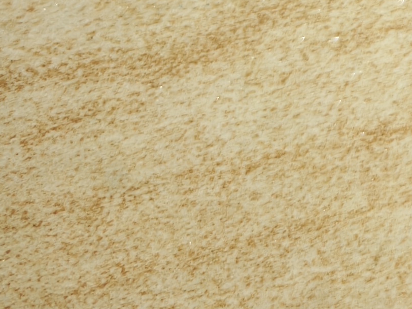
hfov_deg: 12.7
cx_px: 1021
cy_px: -364
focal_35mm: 116
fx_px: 1381
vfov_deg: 11.2
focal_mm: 5.6
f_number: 1.57
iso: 71
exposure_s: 1/3125
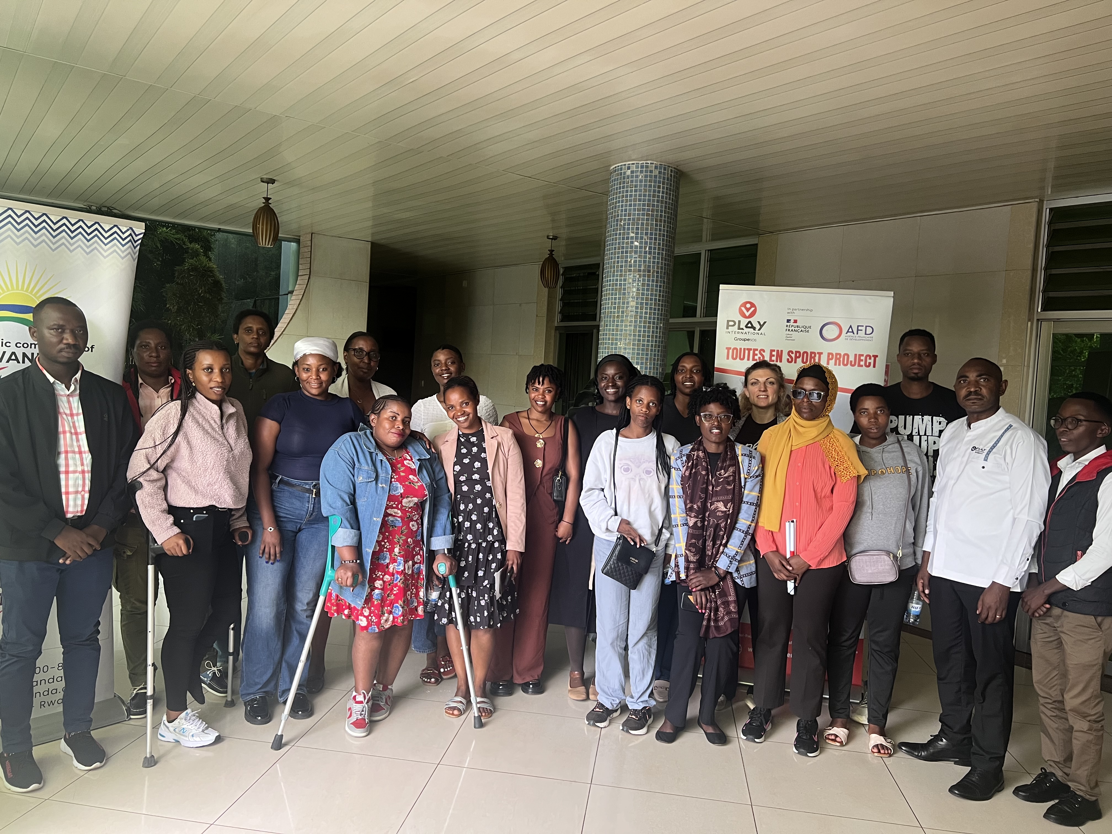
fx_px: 835
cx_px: 556
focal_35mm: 26
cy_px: 417
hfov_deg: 67.3
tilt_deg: -3.2
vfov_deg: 53.1
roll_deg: -3.9
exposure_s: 1/60
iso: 160
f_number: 1.5
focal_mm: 5.7
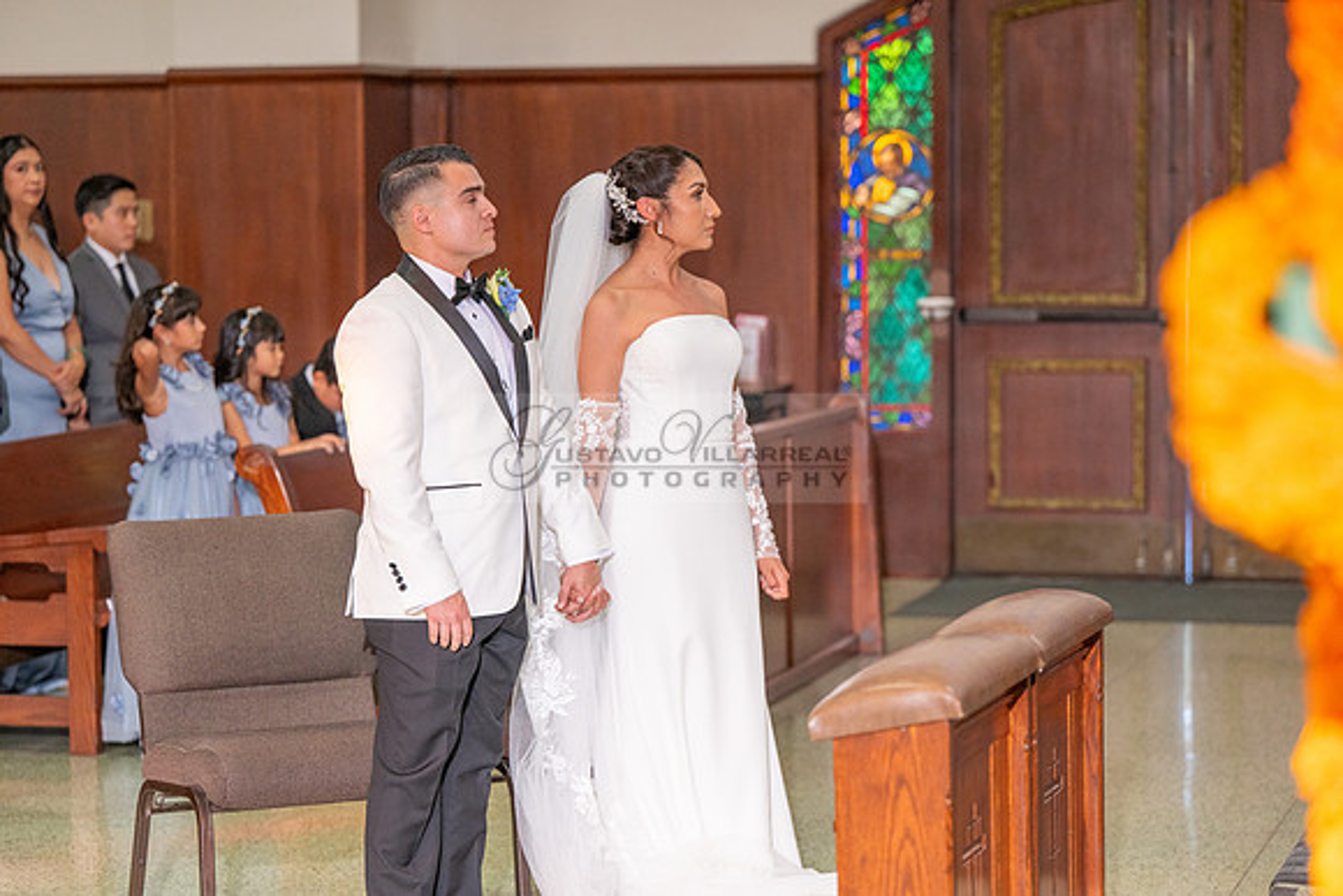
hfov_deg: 20.0
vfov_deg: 13.4
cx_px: 672
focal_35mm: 102
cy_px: 448
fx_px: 3806
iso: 1000
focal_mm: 102
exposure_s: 1/200
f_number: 3.2
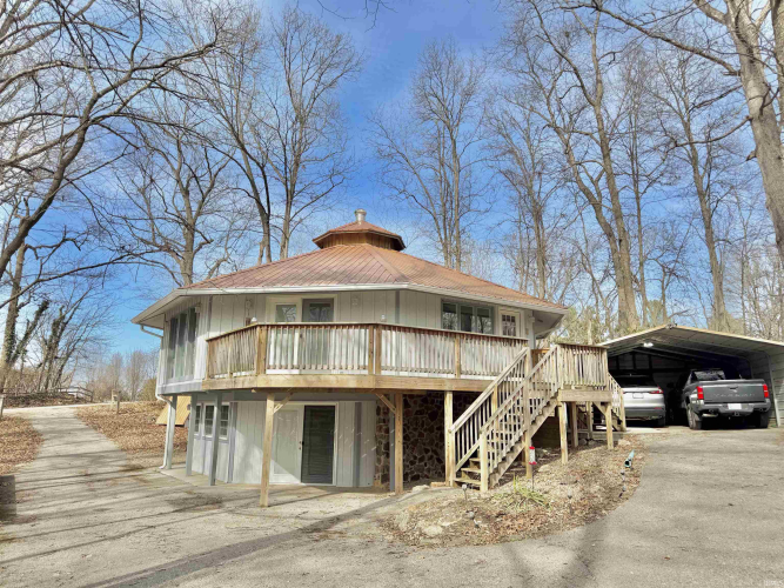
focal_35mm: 24
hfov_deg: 71.6
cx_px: 392
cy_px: 294
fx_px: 543
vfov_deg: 56.8
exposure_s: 1/2703
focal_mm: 6.76
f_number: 1.78
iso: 80
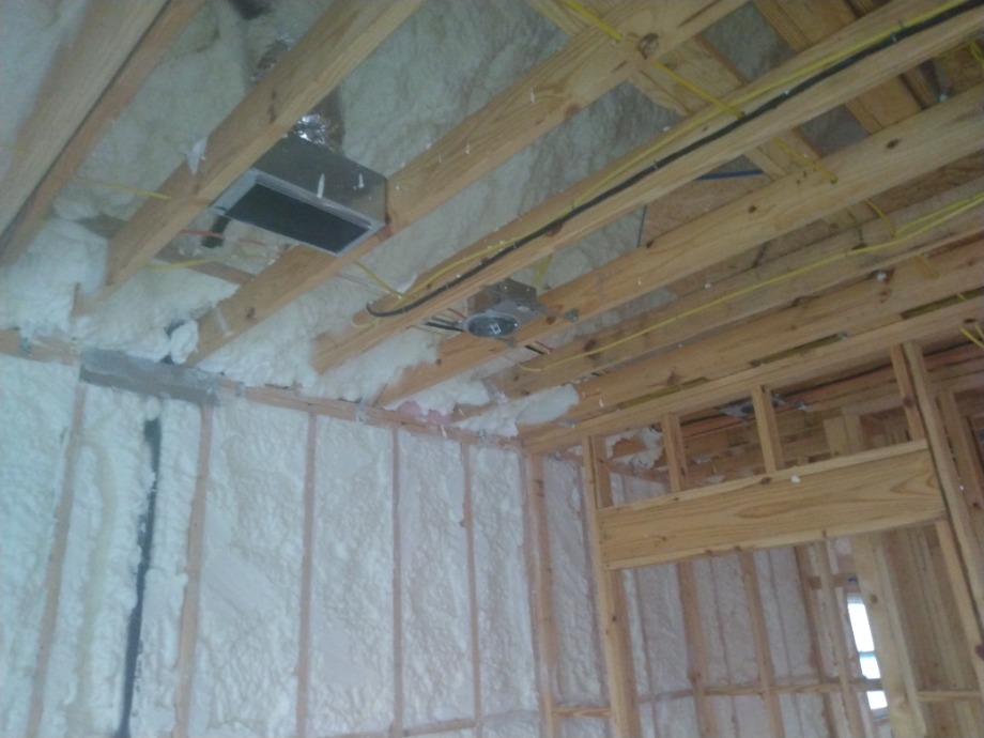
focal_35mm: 20
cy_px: 369
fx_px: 569
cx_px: 492
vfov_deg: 66.0
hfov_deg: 81.7
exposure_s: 1/24
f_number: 2
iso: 750
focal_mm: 3.54
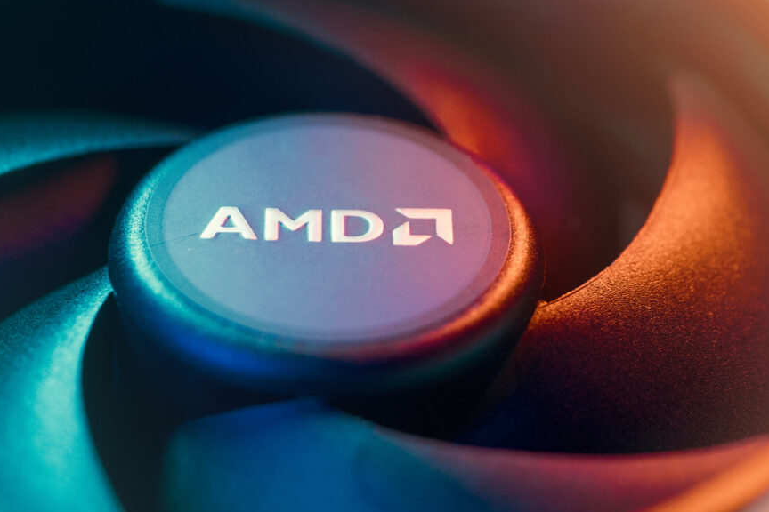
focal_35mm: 111
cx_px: 430
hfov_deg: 18.4
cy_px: 240
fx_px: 2371
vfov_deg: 12.3
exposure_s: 1/160
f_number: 2.8
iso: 400
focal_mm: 45
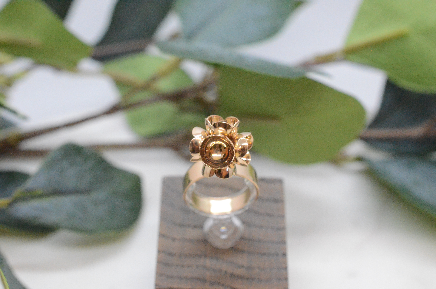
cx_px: 218
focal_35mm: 60
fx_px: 725
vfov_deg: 22.5
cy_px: 144
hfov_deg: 33.5
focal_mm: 40
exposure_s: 1/1000
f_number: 8
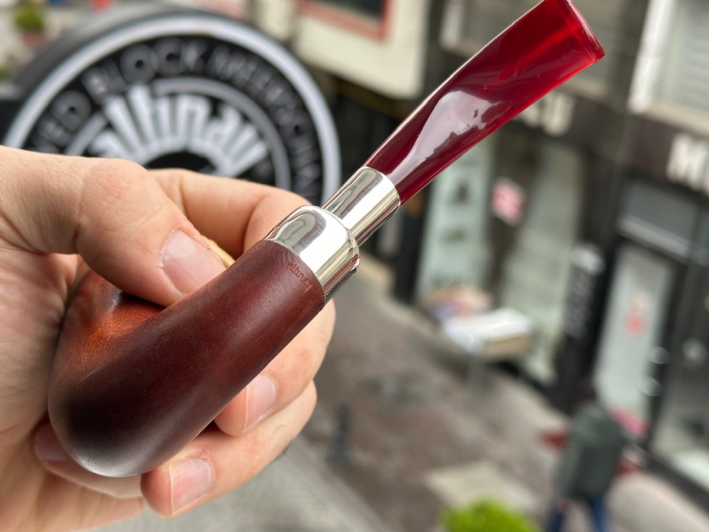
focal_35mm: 56
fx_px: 1147
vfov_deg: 26.1
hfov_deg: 34.3
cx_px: 317
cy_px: 231
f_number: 1.78
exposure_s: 1/315
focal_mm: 6.86
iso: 64
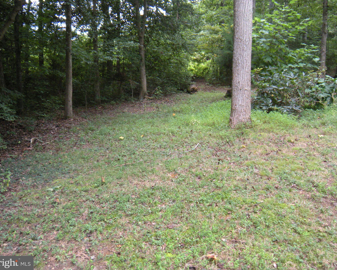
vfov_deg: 40.1
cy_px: 133
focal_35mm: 37
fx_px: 369
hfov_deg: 49.1
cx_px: 171
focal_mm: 5.9
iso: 197
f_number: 3.8
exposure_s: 1/55
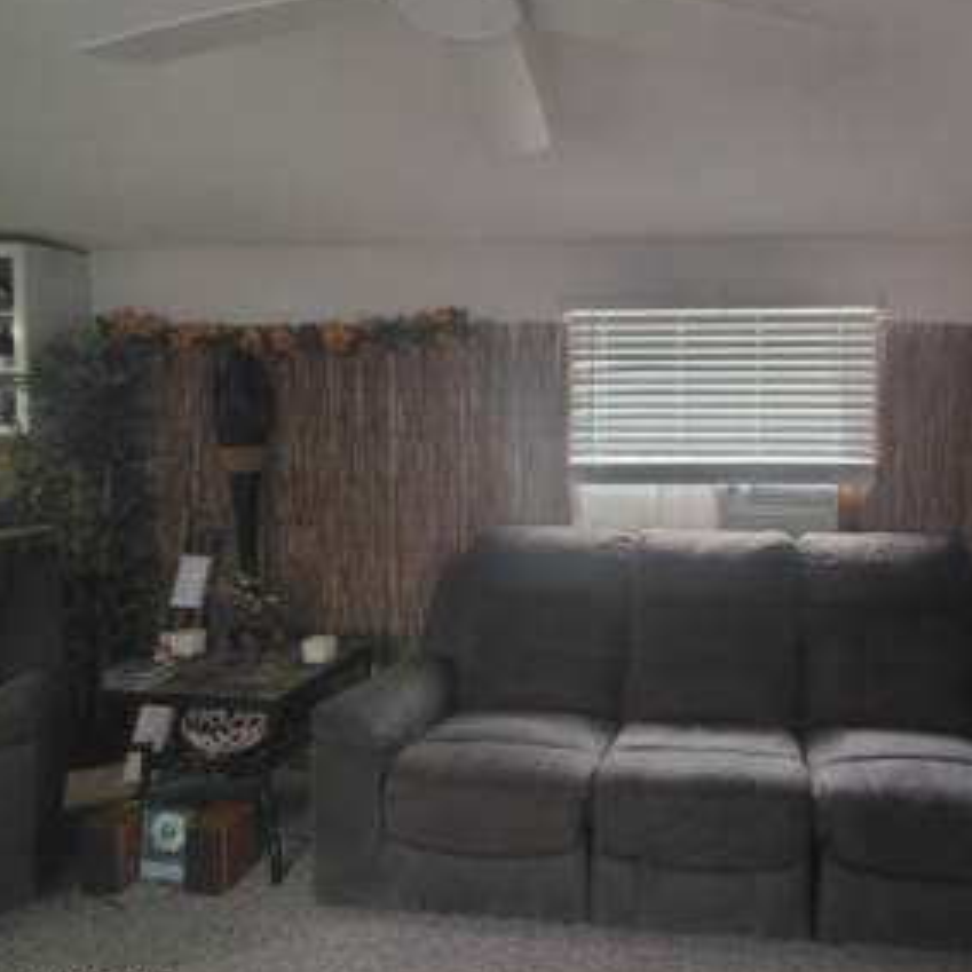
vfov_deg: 64.8
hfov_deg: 62.8
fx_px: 762
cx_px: 673
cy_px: 428
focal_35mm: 24
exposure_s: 1/24
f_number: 2.2
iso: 1744
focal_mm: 2.13
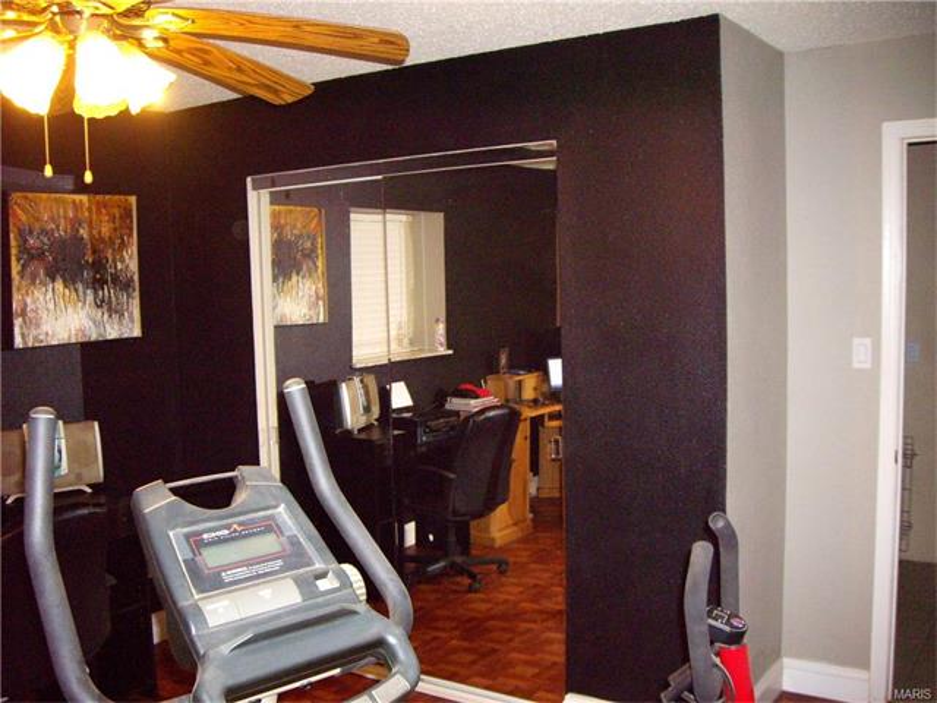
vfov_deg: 37.7
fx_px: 1029
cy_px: 352
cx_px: 468
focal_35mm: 38
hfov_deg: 49.0
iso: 400
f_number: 2.7
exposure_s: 1/40
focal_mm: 6.2
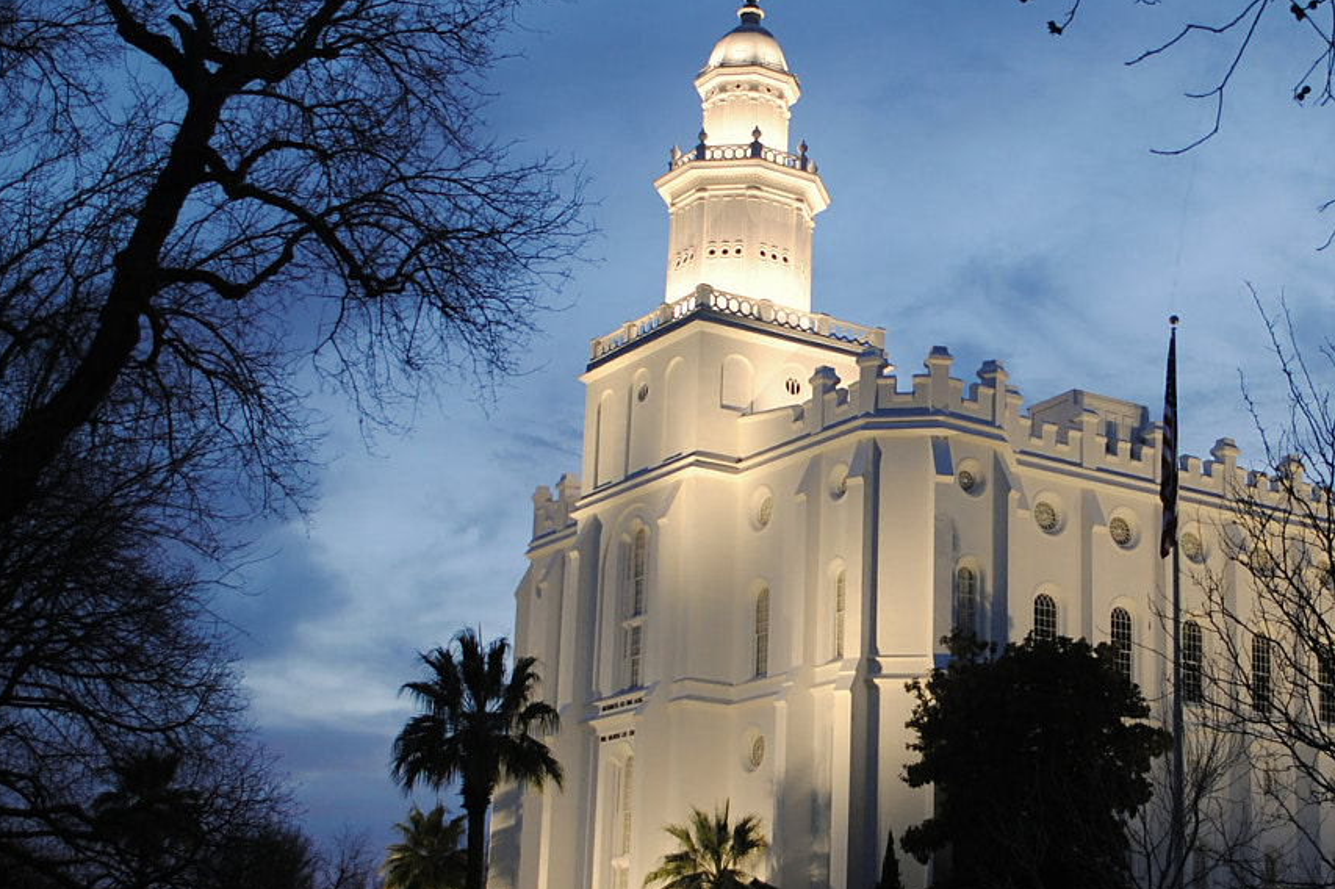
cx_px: 936
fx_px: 2298
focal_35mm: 62
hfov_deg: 32.0
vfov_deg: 21.9
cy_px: 520
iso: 100
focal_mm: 22
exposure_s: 1/2.5
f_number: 3.8
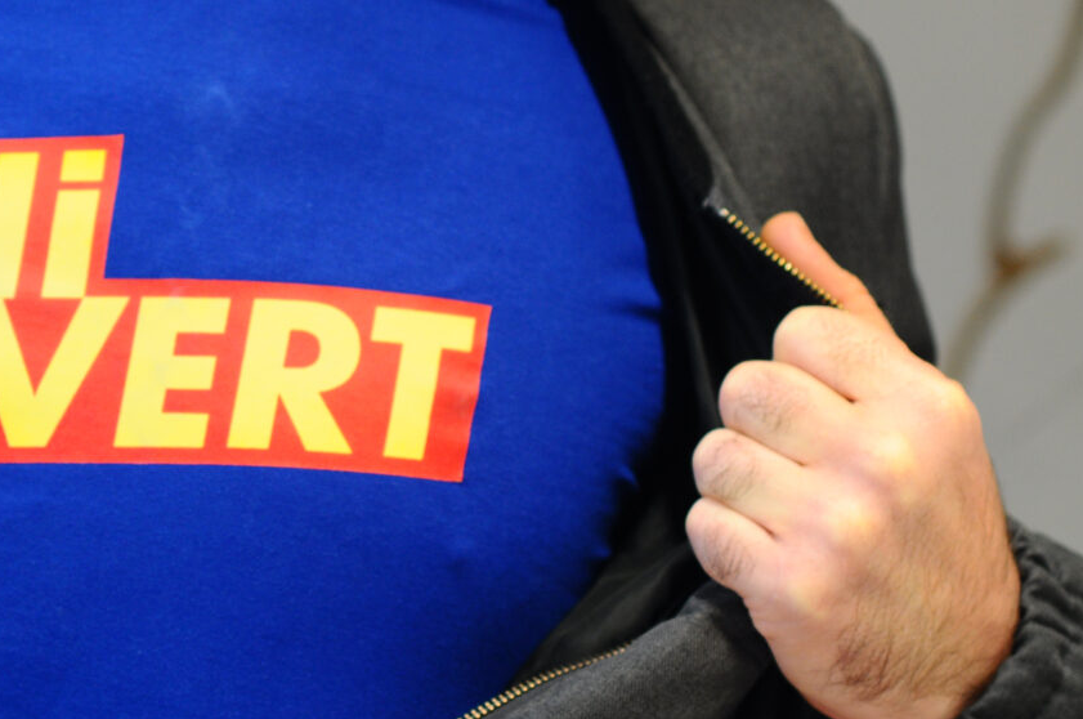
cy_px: 255
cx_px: 117
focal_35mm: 233
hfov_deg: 8.8
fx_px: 6996
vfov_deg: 5.9
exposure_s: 1/60
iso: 400
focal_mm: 85
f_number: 3.2
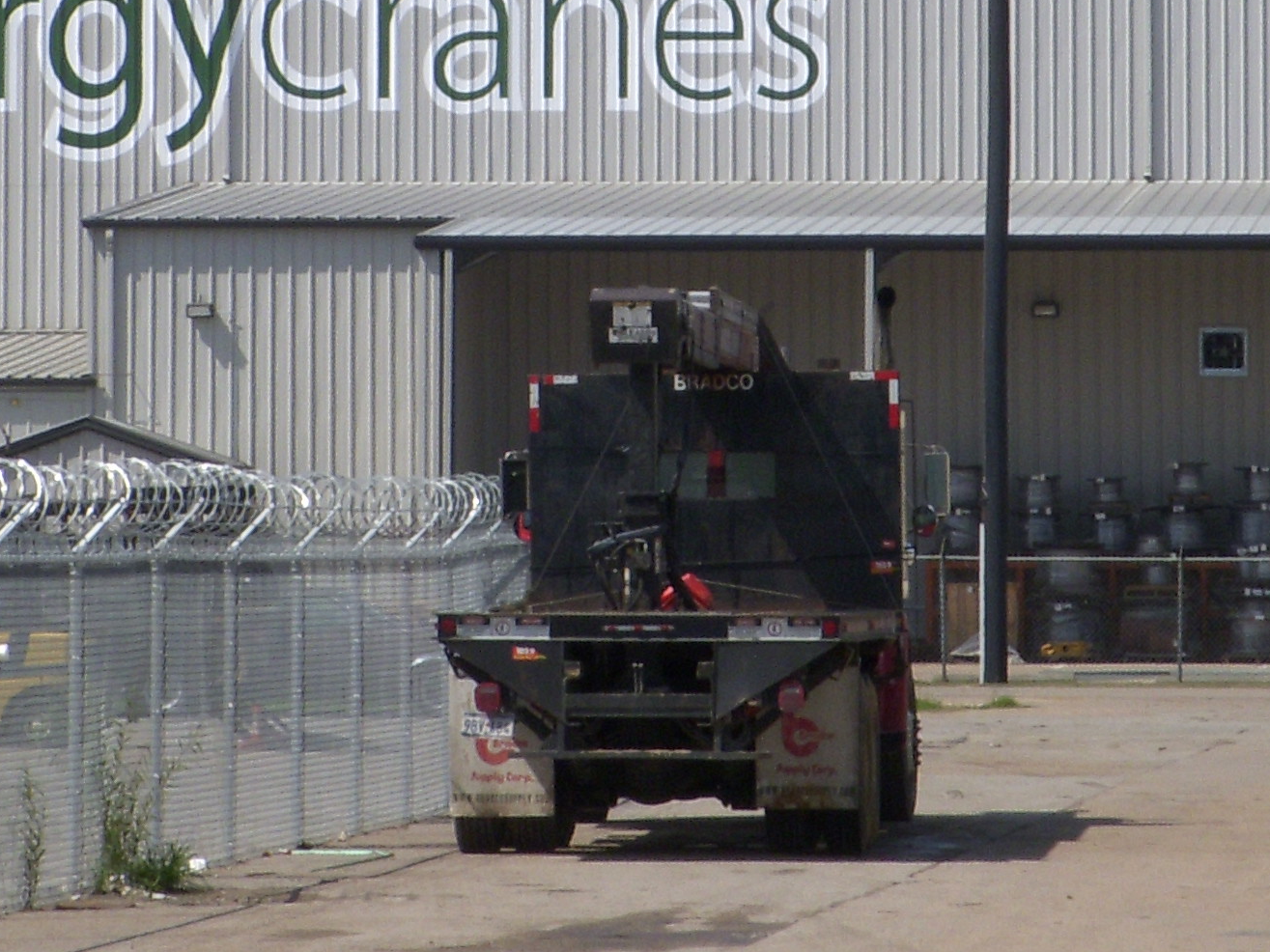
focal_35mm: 283
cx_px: 543
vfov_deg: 5.2
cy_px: 34
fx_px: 10382
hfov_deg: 7.0
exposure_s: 1/320
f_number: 8.4
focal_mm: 18.9
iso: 100
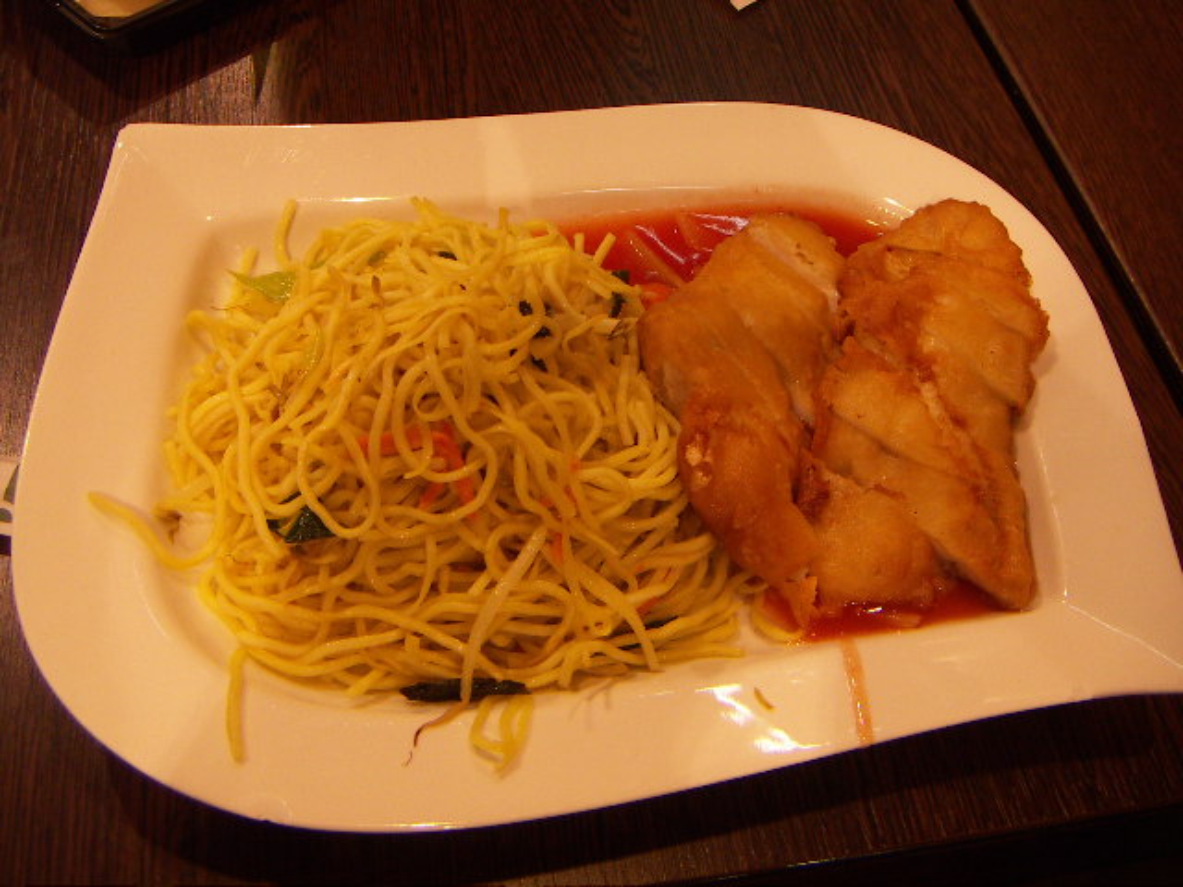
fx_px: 1230
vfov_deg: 39.7
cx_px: 592
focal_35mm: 36
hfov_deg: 51.4
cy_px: 444
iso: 80
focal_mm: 4.7
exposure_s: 1/50
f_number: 2.8
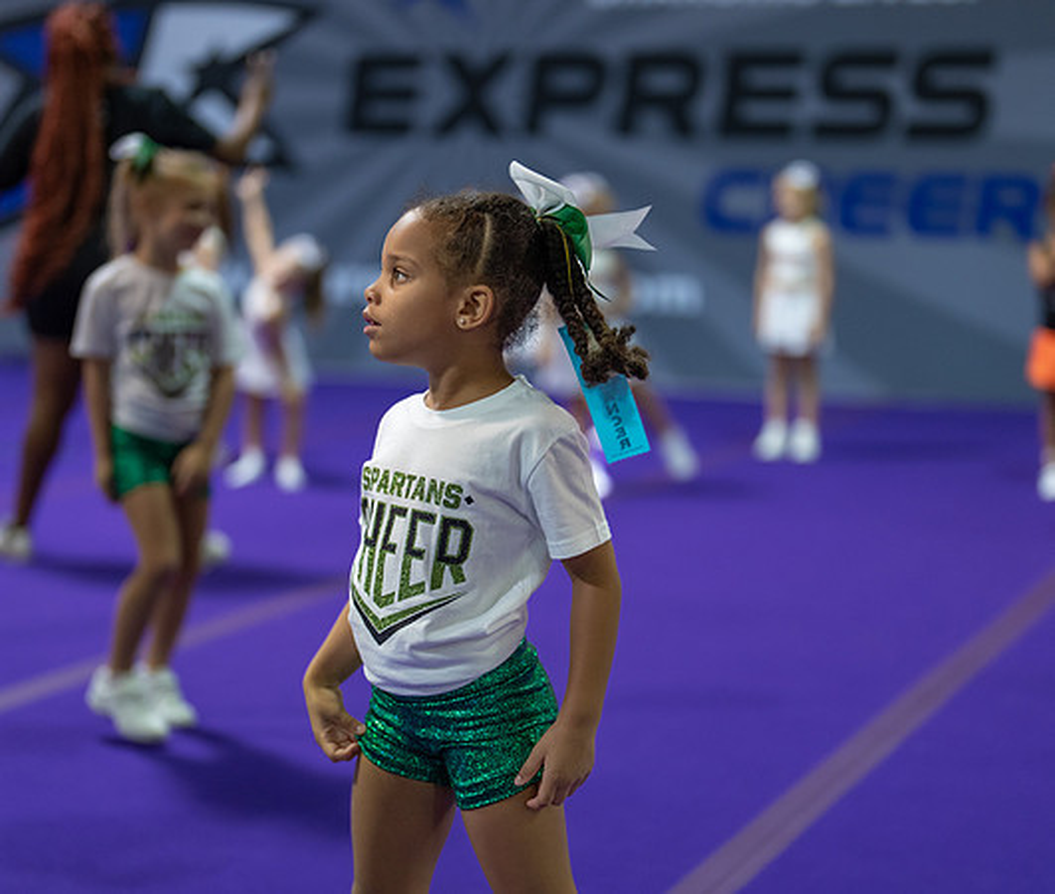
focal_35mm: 74
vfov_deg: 21.3
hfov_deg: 25.0
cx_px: 565
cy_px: 488
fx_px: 2377
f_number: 1.2
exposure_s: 1/320
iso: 500
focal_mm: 50
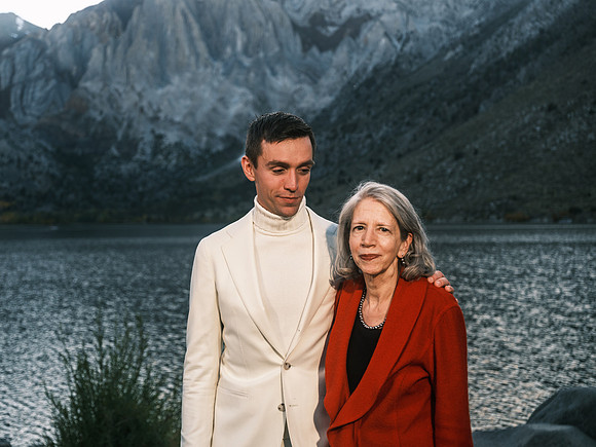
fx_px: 826
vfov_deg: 30.3
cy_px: 224
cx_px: 298
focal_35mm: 48
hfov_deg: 39.7
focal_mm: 60.7
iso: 400
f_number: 5
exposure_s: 1/125
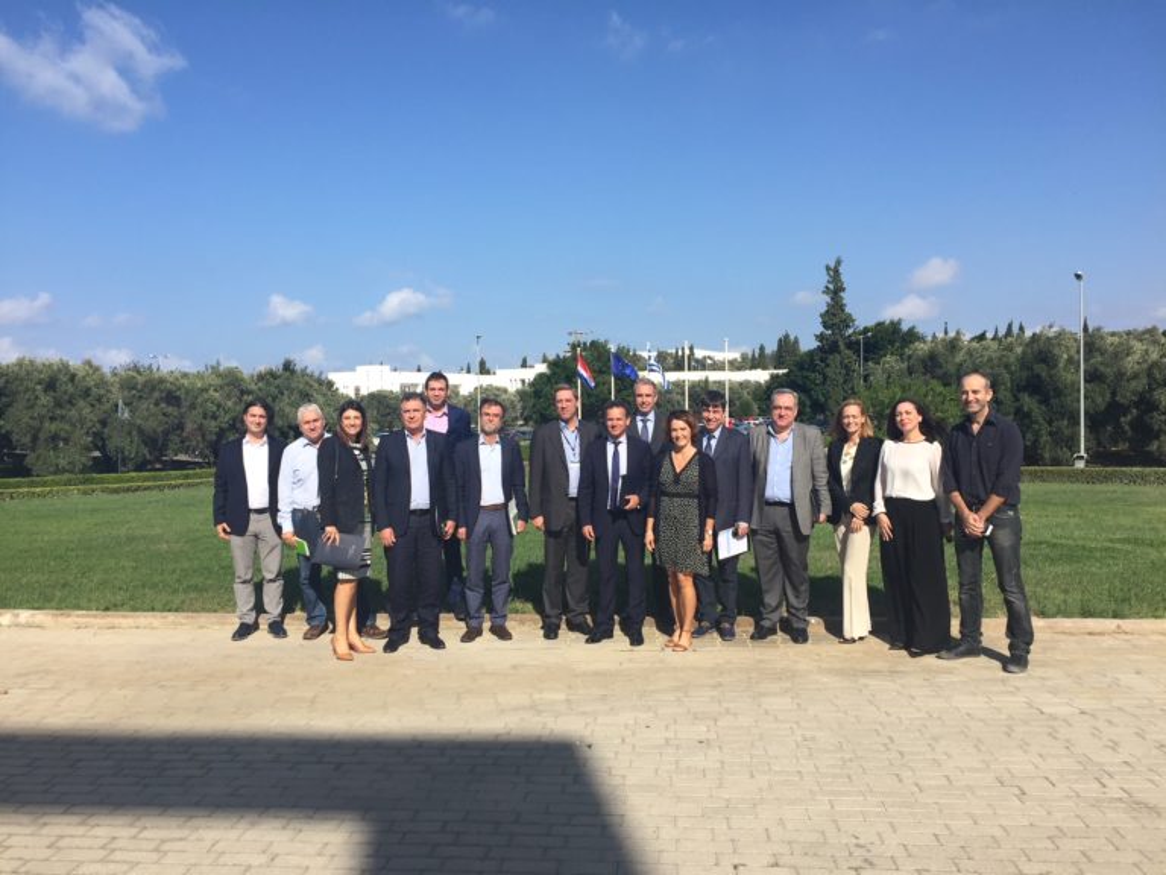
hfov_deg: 61.7
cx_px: 583
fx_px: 977
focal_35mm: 29
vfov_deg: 48.2
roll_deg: -1.0
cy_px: 438
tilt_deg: -2.2
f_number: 2.2
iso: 32
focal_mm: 4.15
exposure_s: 1/2326
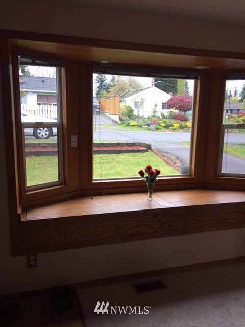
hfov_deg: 48.2
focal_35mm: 29
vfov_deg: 61.7
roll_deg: -1.8
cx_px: 122
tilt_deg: -8.8
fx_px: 274
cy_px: 164
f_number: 2.2
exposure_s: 1/100
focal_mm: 4.15
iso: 32
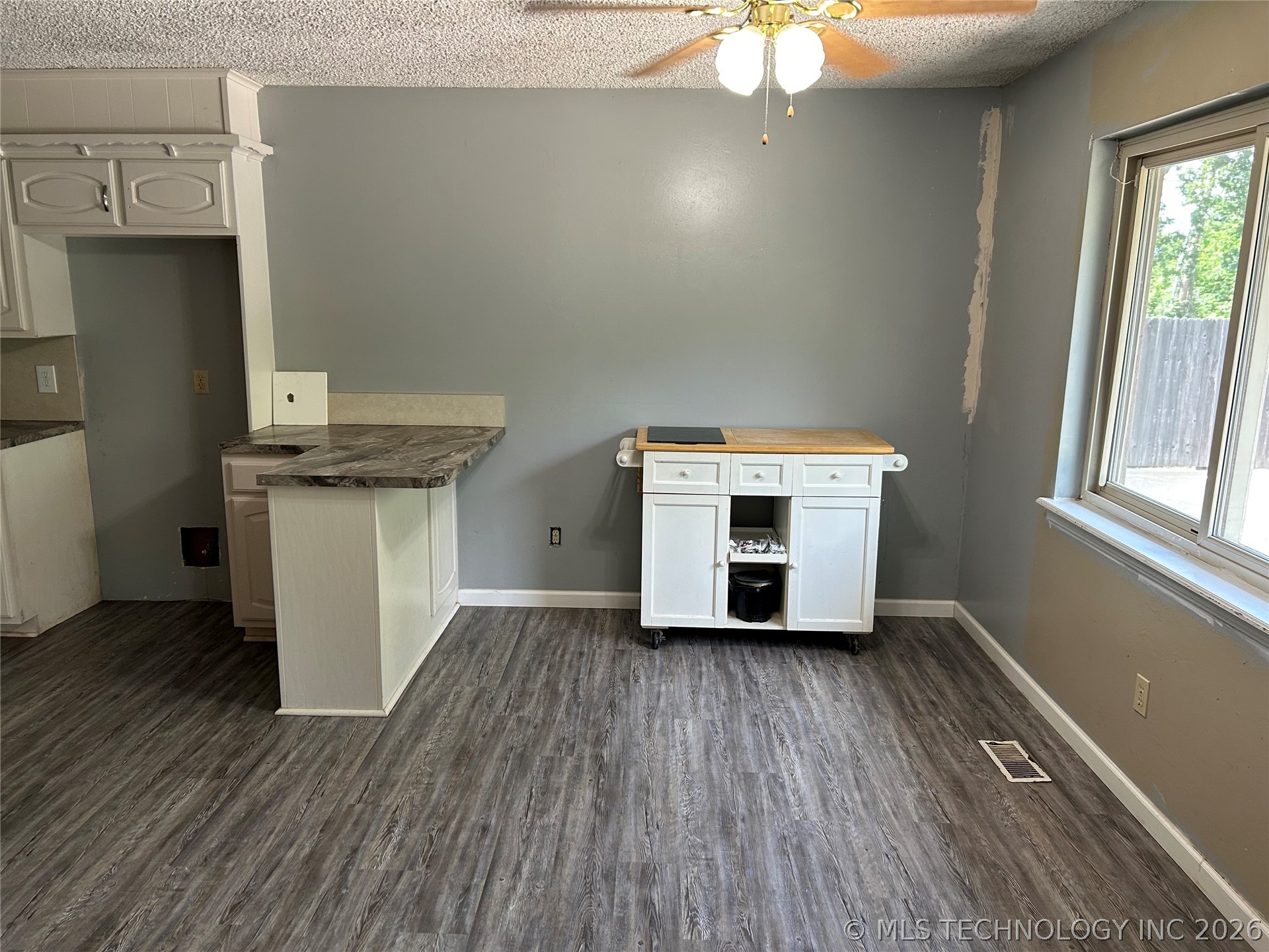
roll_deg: -0.4
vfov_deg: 53.1
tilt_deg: -12.3
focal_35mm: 26
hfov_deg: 67.3
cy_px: 476
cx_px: 634
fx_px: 953
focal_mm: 5.7
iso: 125
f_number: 1.5
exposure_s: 1/120
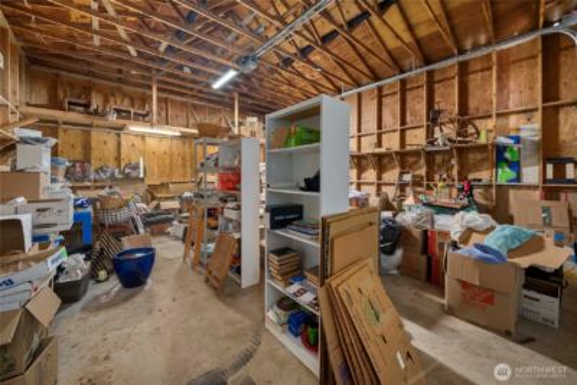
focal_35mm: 13
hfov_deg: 108.3
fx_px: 208
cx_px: 288
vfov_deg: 85.5
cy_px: 192
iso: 1000
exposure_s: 1/60
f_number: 7.1
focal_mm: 13
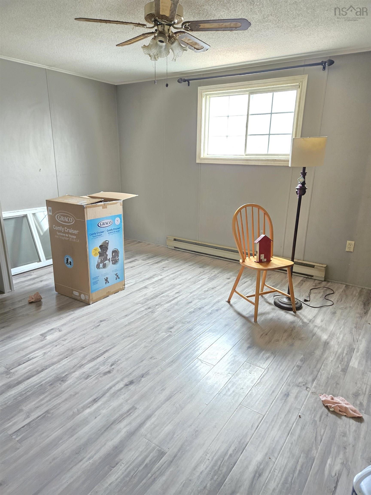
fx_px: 329
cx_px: 186
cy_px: 248
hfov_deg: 58.9
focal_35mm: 23
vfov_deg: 73.9
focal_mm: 5.4
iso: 1250
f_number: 1.8
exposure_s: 1/17.2
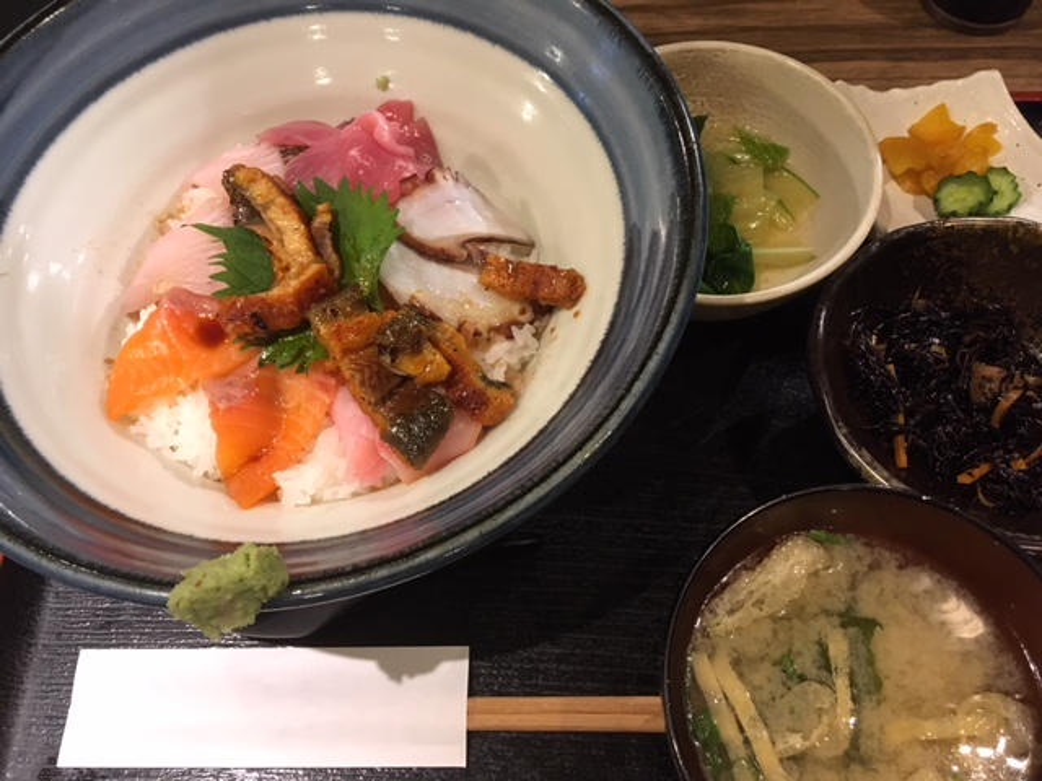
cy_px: 390
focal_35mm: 29
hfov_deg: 61.7
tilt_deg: -62.8
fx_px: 873
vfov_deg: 48.2
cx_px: 521
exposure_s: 1/20
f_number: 2.2
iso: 200
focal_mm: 4.15
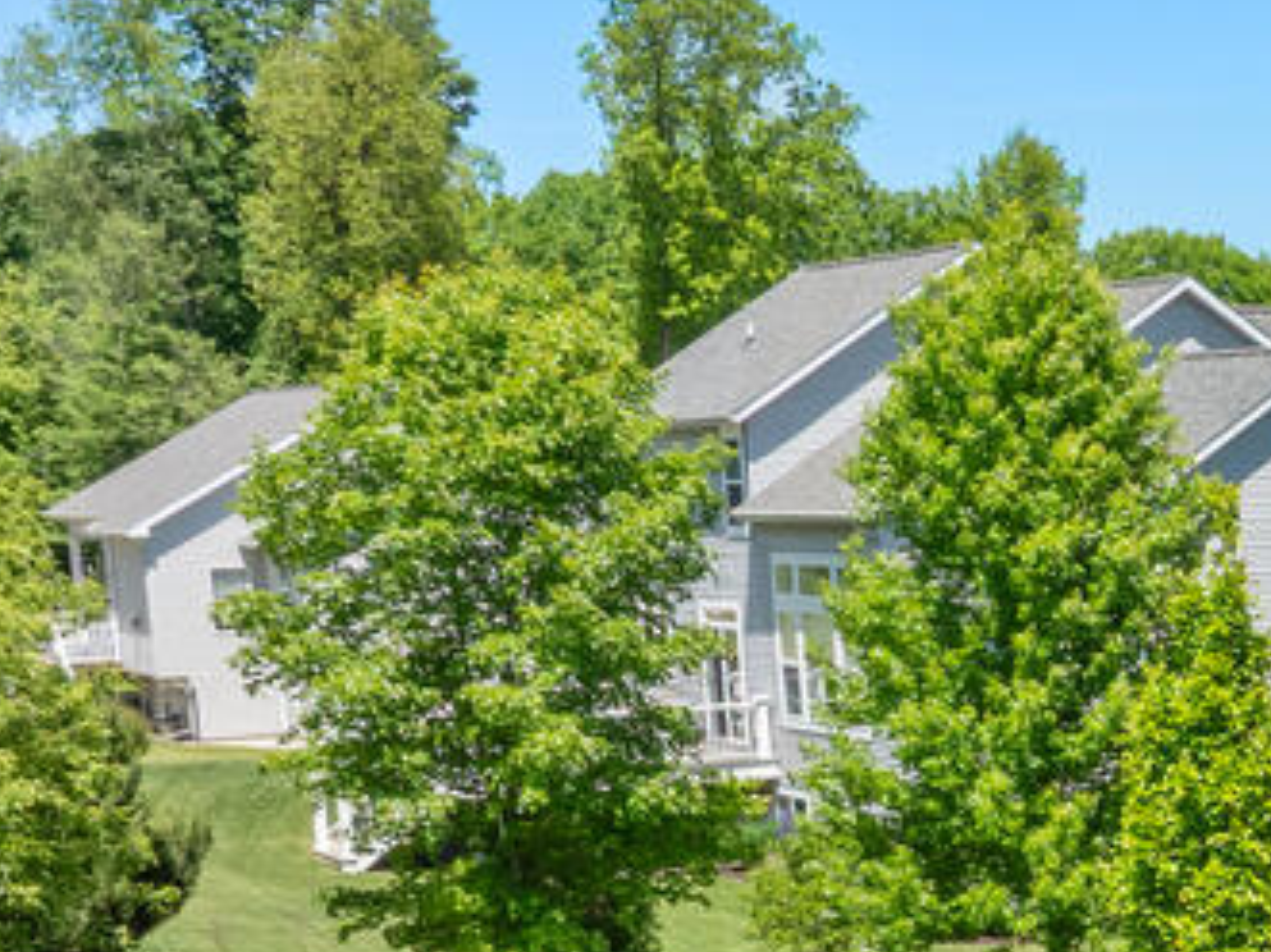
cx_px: 1997
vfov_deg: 16.3
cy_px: 1134
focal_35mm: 87
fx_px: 3193
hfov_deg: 19.2
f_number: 8
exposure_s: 1/200
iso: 100
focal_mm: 12.29
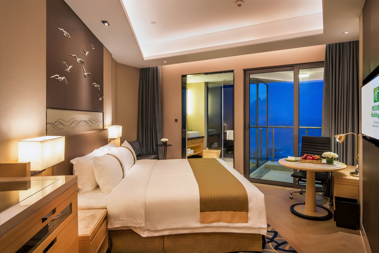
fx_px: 232
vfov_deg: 57.3
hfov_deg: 78.6
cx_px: 190
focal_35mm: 22
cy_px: 126
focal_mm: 22
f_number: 14
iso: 200
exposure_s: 1
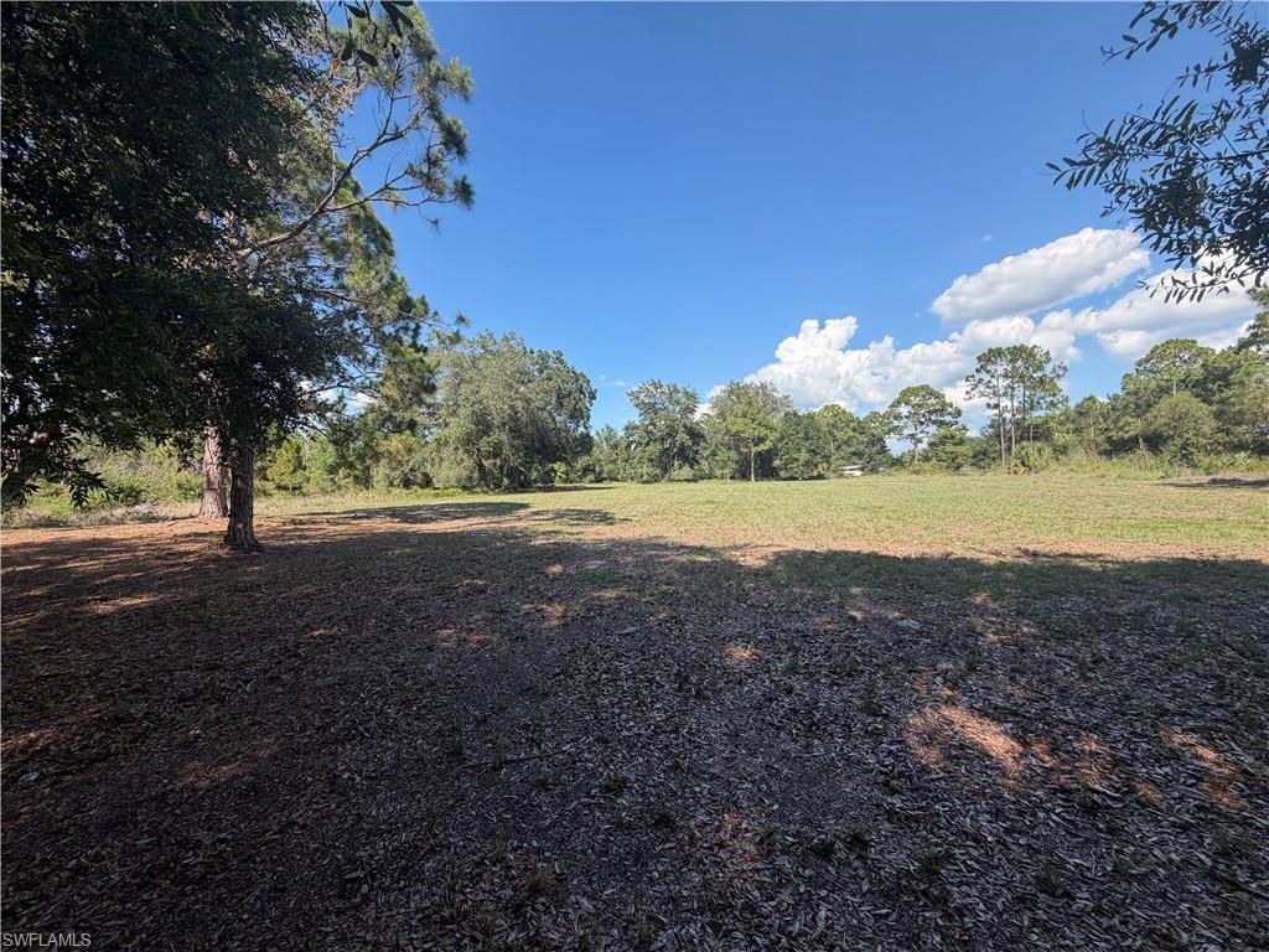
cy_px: 476
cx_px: 634
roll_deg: +1.7
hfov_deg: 102.1
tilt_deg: -0.4
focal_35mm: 14
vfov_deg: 85.7
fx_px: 513
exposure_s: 1/770
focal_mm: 2.22
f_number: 2.2
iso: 40
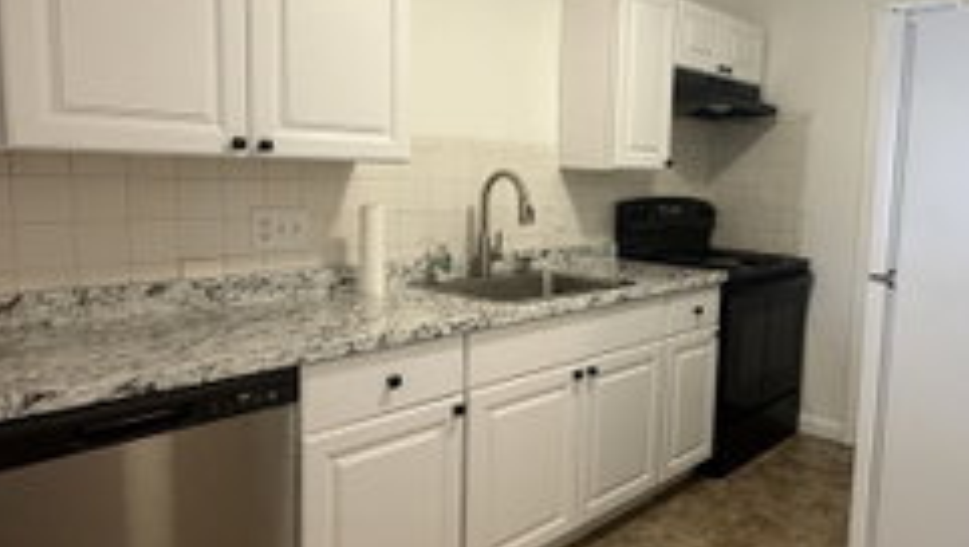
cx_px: 625
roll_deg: -1.9
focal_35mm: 27
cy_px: 237
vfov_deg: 42.9
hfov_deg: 68.3
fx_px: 694
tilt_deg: -5.8
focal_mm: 2.22
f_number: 2.2
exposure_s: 1/120
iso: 250
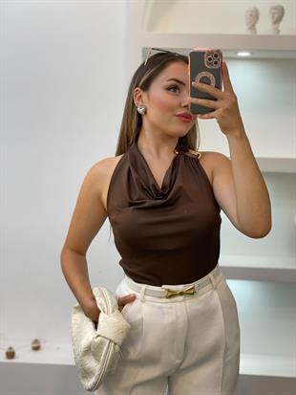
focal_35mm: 52
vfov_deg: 36.8
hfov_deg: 28.0
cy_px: 198
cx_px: 148
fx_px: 593
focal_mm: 6
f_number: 2
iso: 100
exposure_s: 1/100
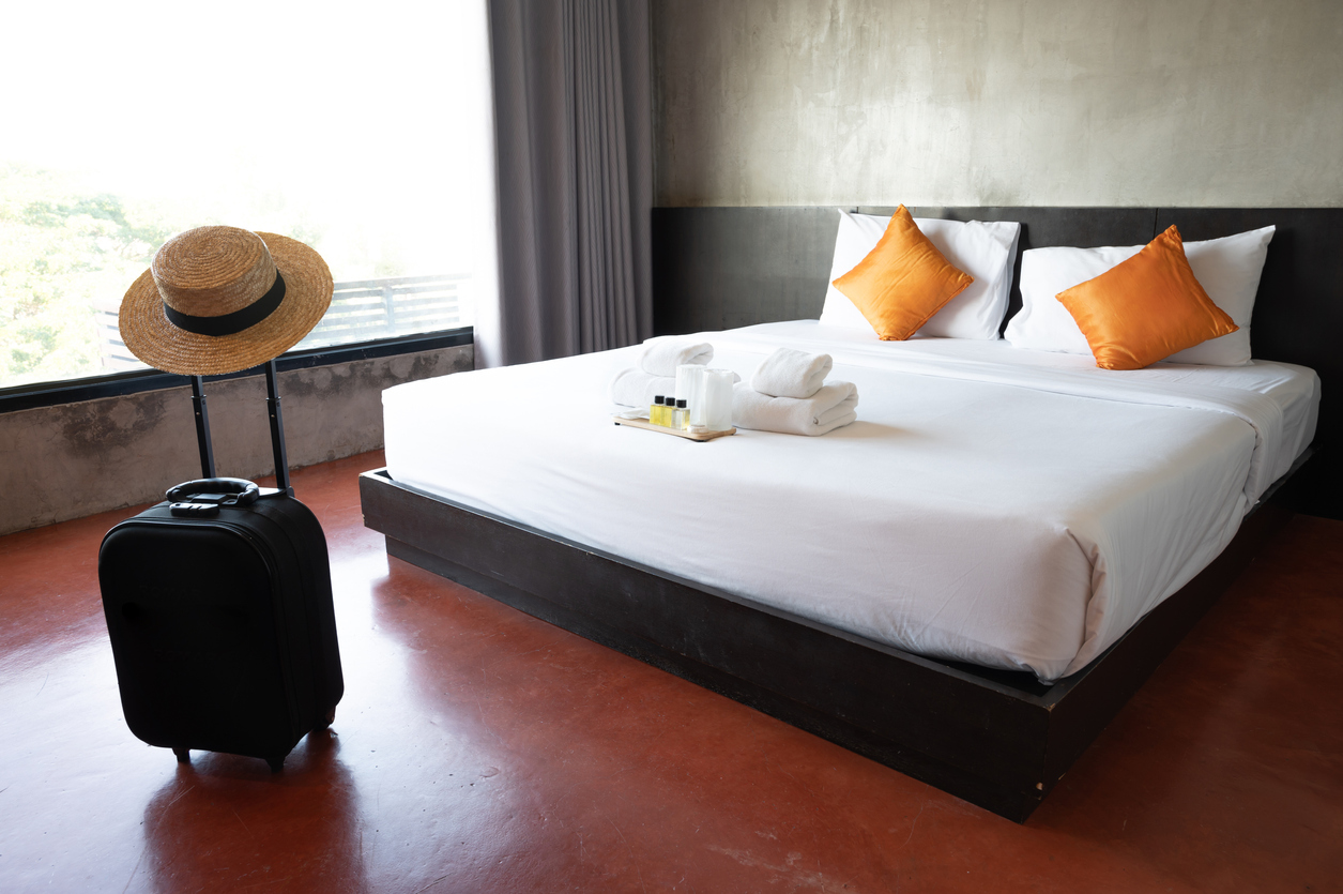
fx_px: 988
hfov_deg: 68.4
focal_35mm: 26
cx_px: 672
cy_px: 447
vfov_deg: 48.7
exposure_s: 1/6
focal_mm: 26.5
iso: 100
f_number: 8
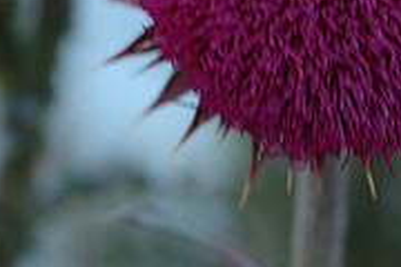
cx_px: 290
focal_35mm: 338
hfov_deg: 6.1
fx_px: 3765
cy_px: -33
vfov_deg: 4.1
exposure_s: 1/25
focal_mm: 70
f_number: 4.5
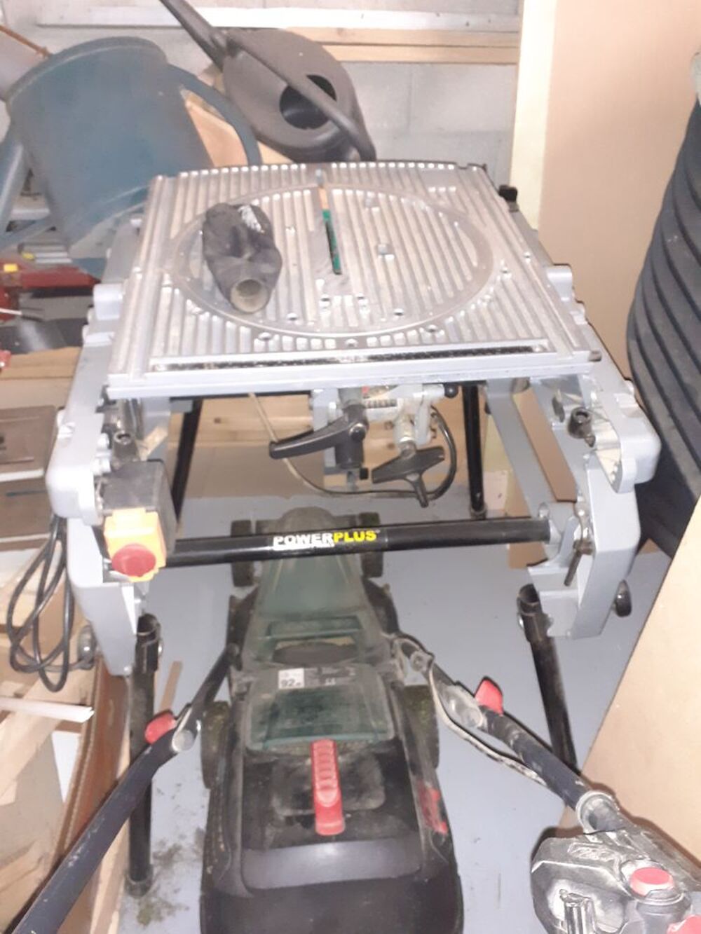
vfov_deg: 65.3
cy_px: 467
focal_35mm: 27
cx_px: 350
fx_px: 729
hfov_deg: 51.4
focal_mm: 3.6
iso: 1000
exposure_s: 1/20
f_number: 1.9
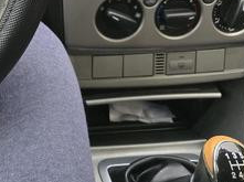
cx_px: -54
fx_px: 479
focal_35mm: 68
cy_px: -79
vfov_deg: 19.3
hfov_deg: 25.5
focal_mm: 6.3
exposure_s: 1/100
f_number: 1.7
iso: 640
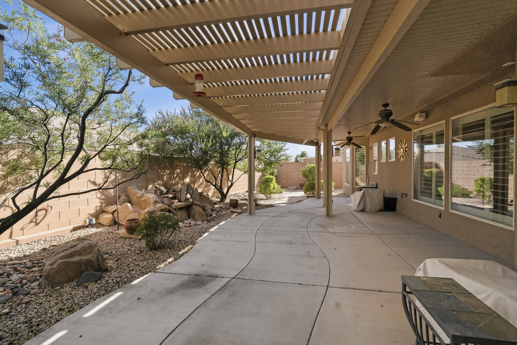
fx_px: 230
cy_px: 172
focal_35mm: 16
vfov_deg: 73.7
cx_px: 258
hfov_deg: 96.7
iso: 800
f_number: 5.6
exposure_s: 1/8000
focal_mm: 16
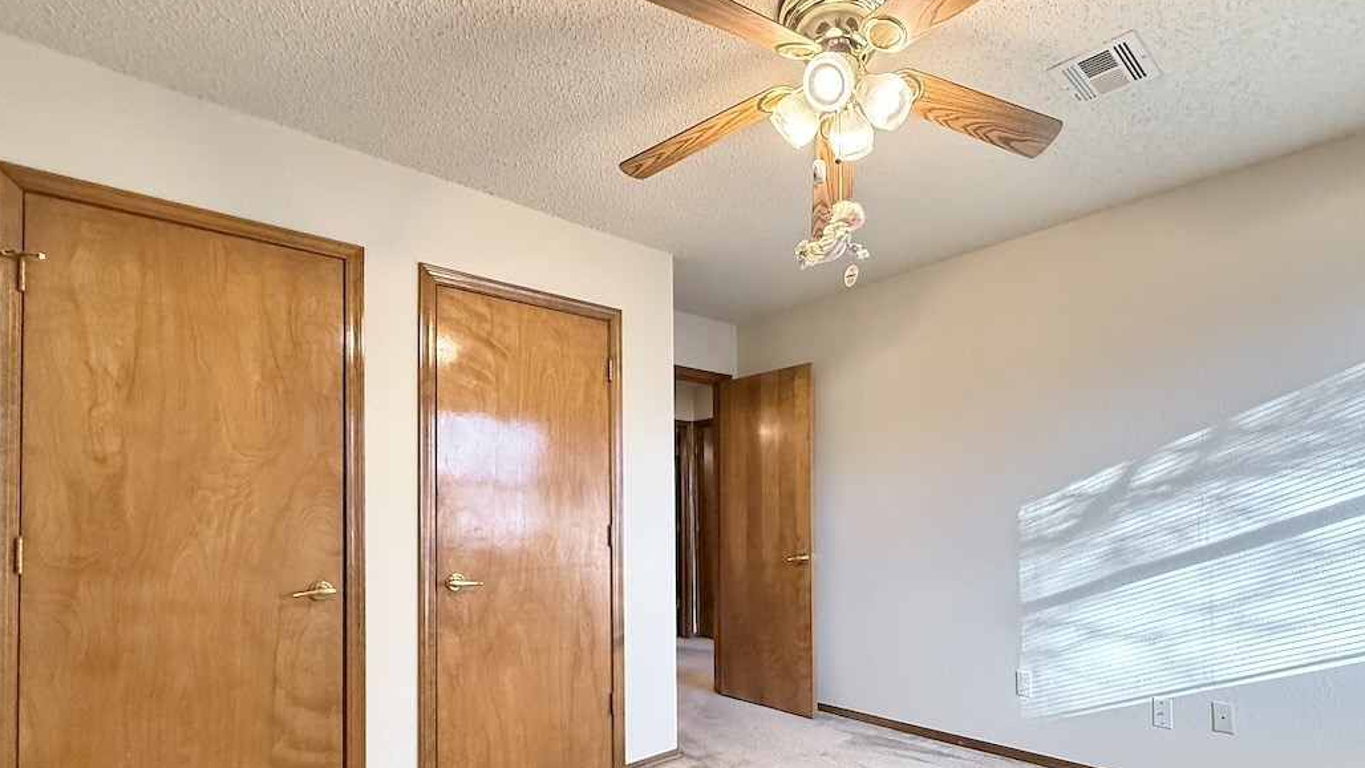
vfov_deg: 57.4
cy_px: 496
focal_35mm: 19
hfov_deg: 88.5
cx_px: 814
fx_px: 688
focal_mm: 2.22
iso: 640
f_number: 2.2
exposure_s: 1/120
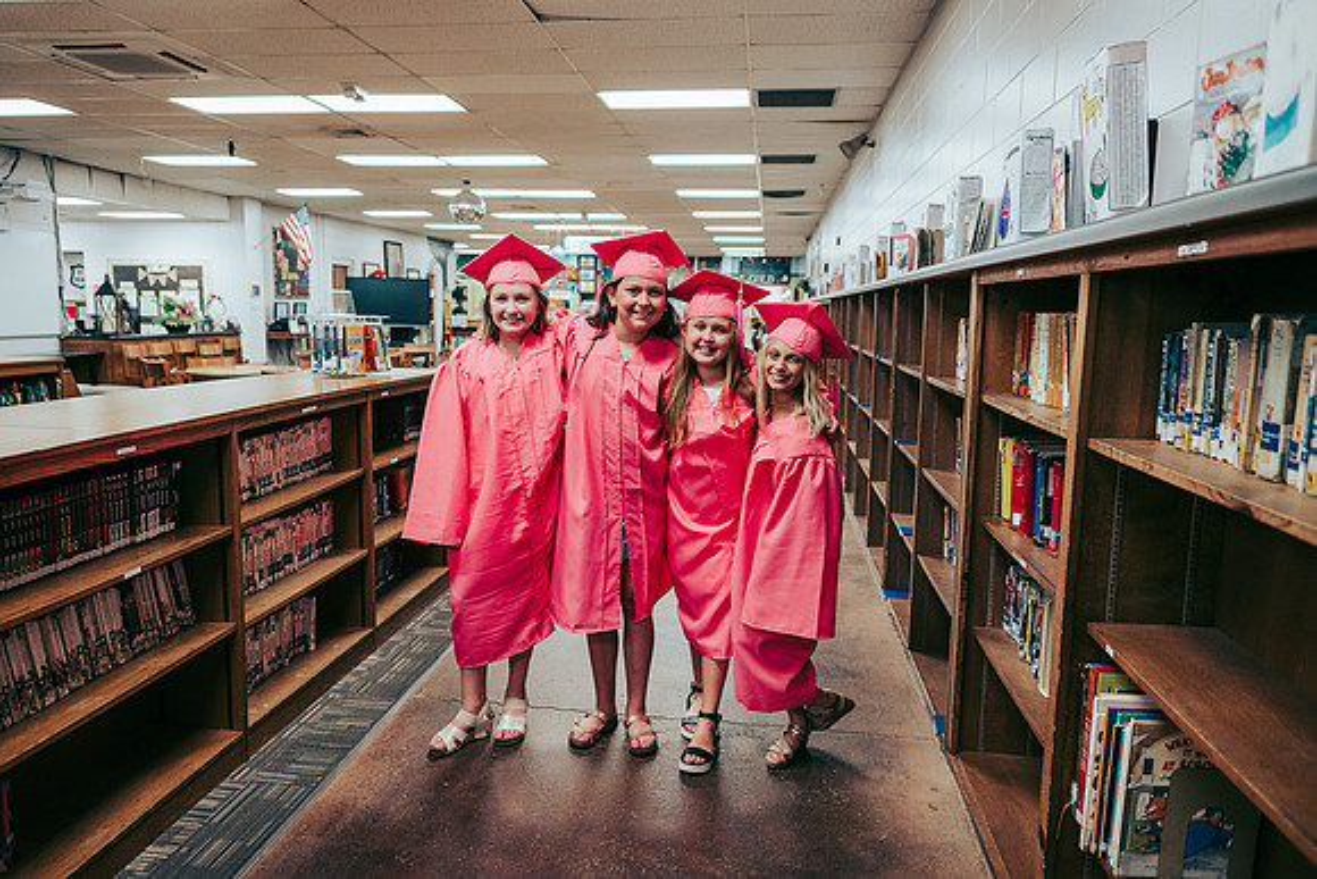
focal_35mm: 25
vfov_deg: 51.6
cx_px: 646
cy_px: 439
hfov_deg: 71.8
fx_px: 909
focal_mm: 24
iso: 1250
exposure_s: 1/160
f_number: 2.8
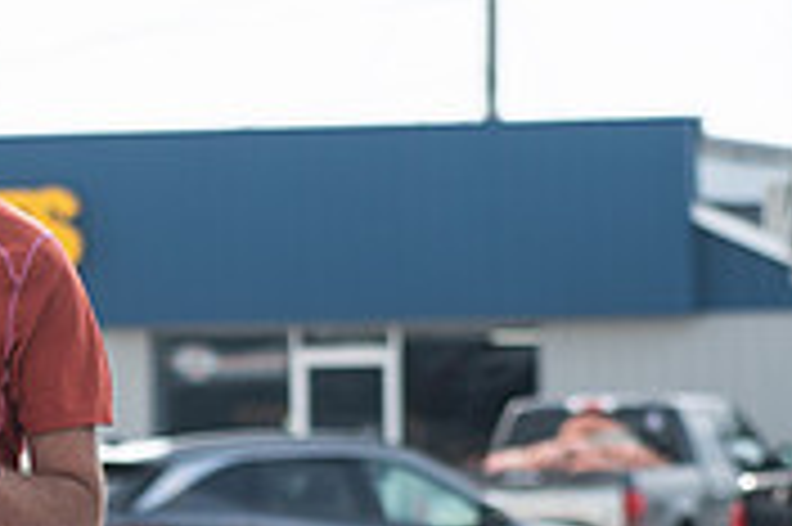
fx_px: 9847
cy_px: 340
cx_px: -99
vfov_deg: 3.1
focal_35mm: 448
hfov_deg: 4.6
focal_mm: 75
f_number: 4.5
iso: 250
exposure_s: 1/1250
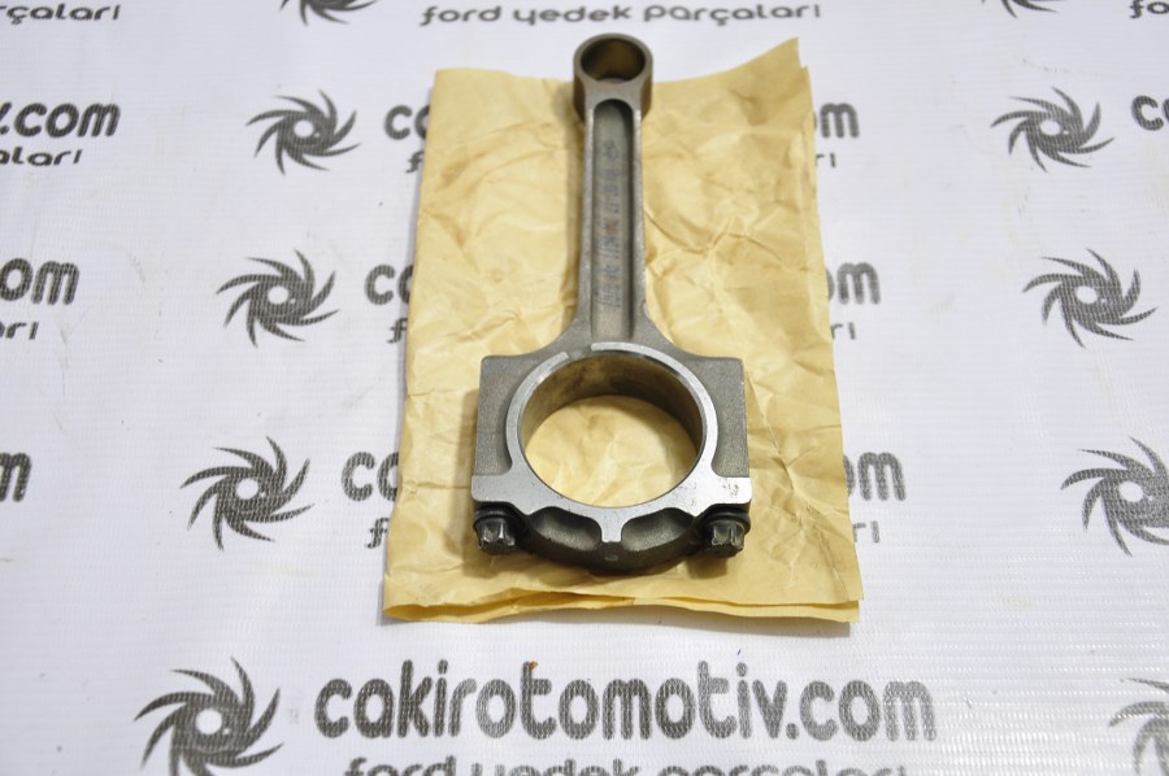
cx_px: 584
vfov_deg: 28.0
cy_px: 388
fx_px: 1557
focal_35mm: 48
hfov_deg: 41.2
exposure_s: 1/15
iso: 200
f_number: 4.2
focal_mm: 32
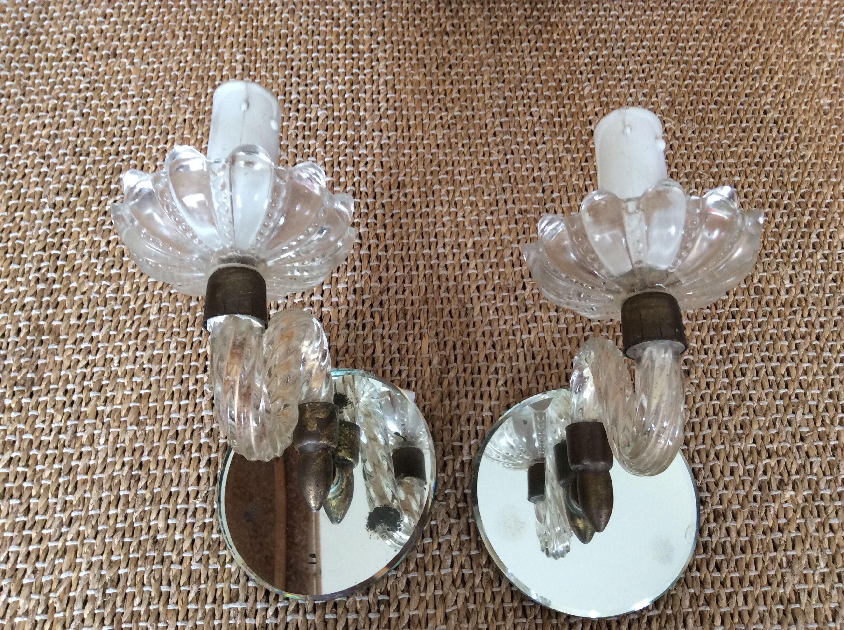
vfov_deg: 44.1
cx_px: 422
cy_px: 315
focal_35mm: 32
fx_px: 779
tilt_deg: -59.9
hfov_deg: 56.9
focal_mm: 3.3
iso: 64
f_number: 2.4
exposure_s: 1/25
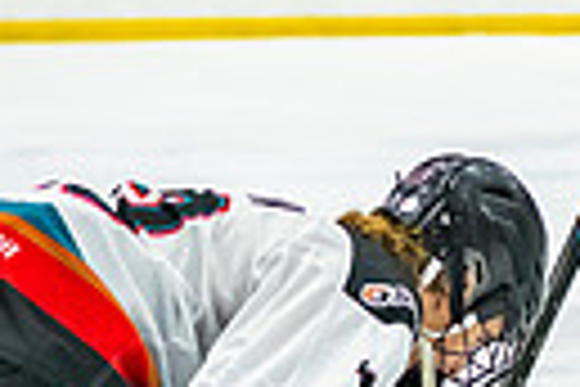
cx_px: 478
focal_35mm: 515
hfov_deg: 4.0
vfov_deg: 2.6
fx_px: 8297
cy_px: 933
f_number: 3.2
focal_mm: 70
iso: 1600
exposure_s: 1/800
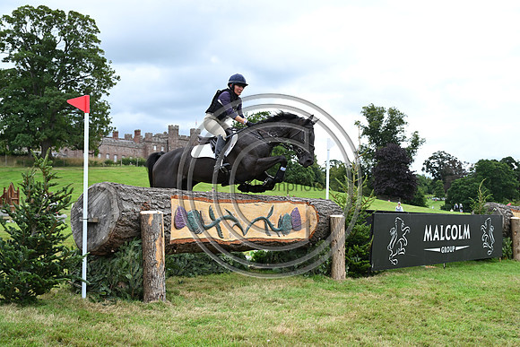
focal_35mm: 50
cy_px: 174
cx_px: 260
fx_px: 722
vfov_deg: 27.0
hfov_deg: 39.6
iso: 900
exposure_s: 1/1250
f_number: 5.6
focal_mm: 50
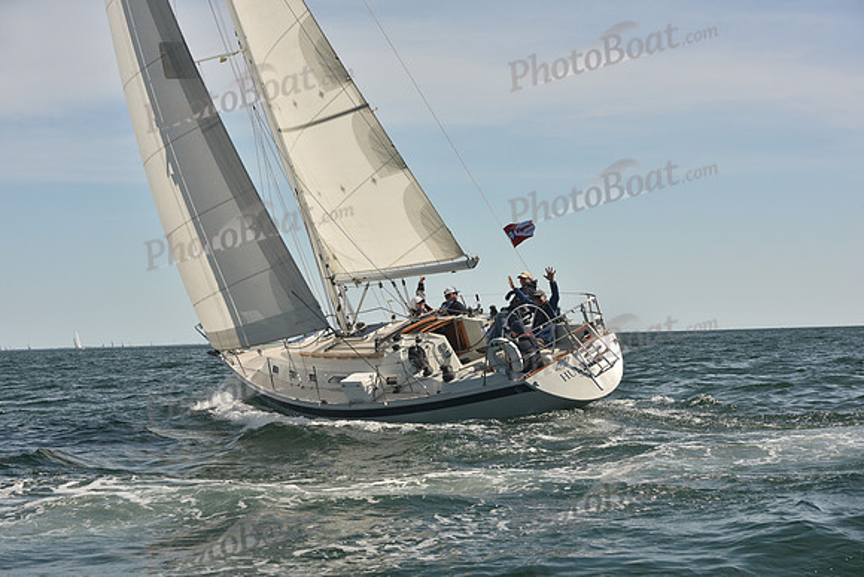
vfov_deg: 19.5
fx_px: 1680
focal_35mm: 70
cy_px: 288
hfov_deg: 28.8
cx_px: 432
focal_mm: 70
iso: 250
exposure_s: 1/640
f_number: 8
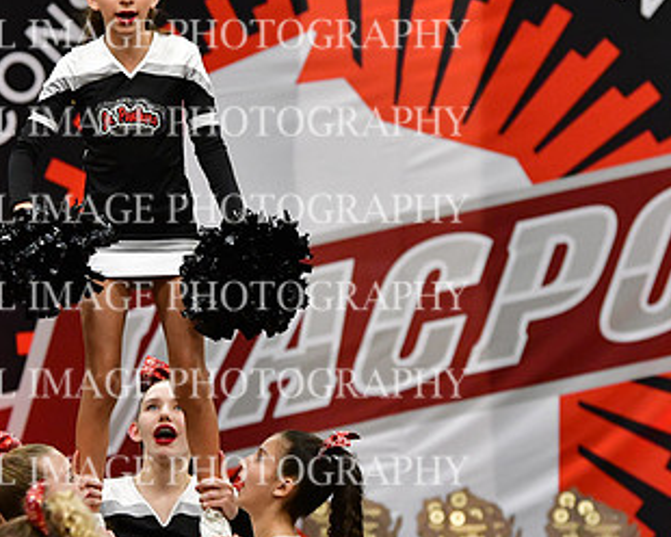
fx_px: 7050
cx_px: 156
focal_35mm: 355
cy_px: 252
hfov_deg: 5.4
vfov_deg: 4.4
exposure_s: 1/500
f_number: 3.5
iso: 4000
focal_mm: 135
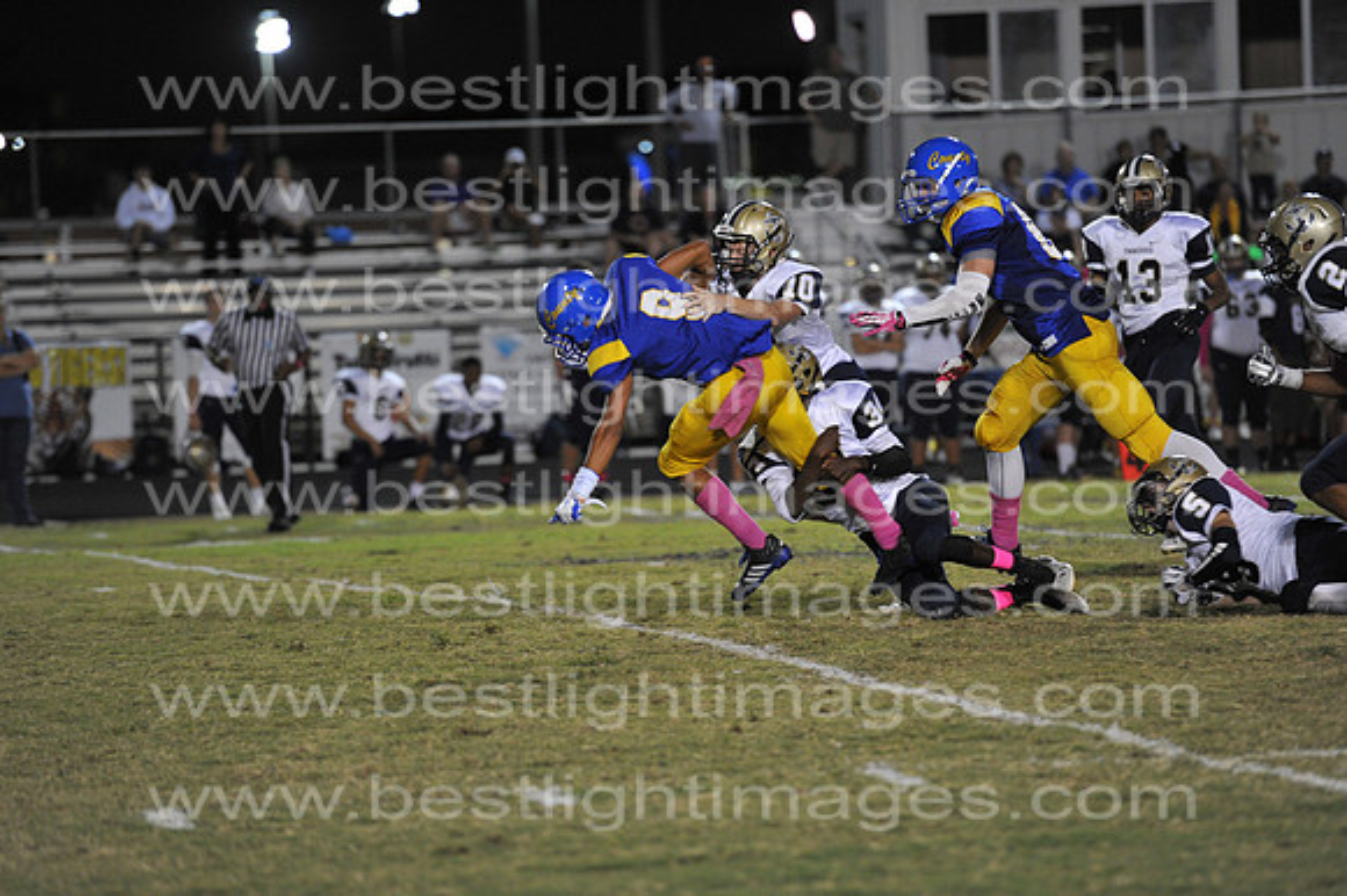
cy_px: 448
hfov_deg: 10.3
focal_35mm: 200
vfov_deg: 6.9
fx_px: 7479
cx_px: 674
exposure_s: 1/400
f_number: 3.2
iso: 3200
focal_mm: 200
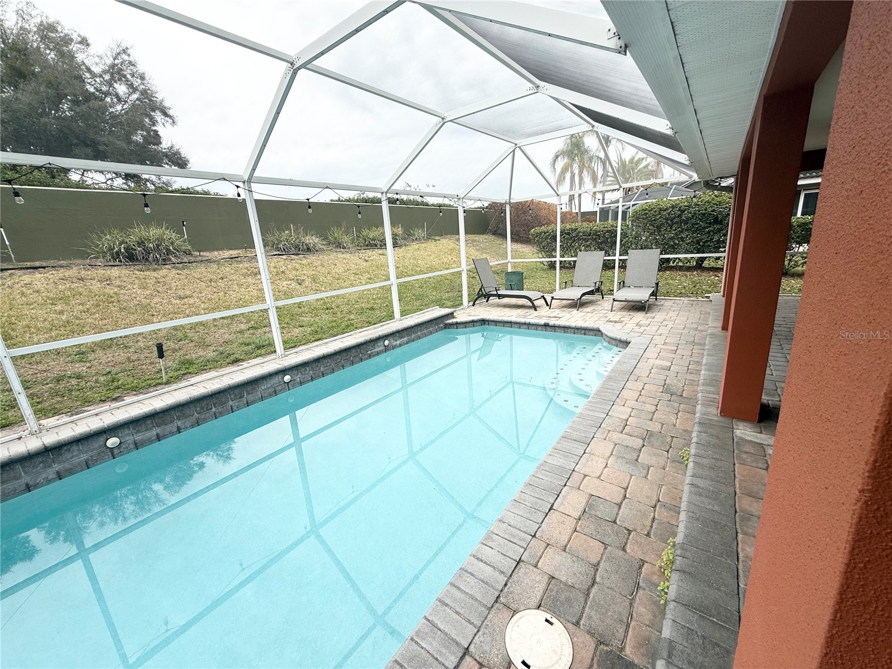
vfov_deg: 85.7
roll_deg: +4.0
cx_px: 446
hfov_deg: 102.1
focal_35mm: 14
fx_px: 361
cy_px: 334
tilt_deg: -14.0
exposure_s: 1/514
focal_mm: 2.22
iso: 50
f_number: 2.2
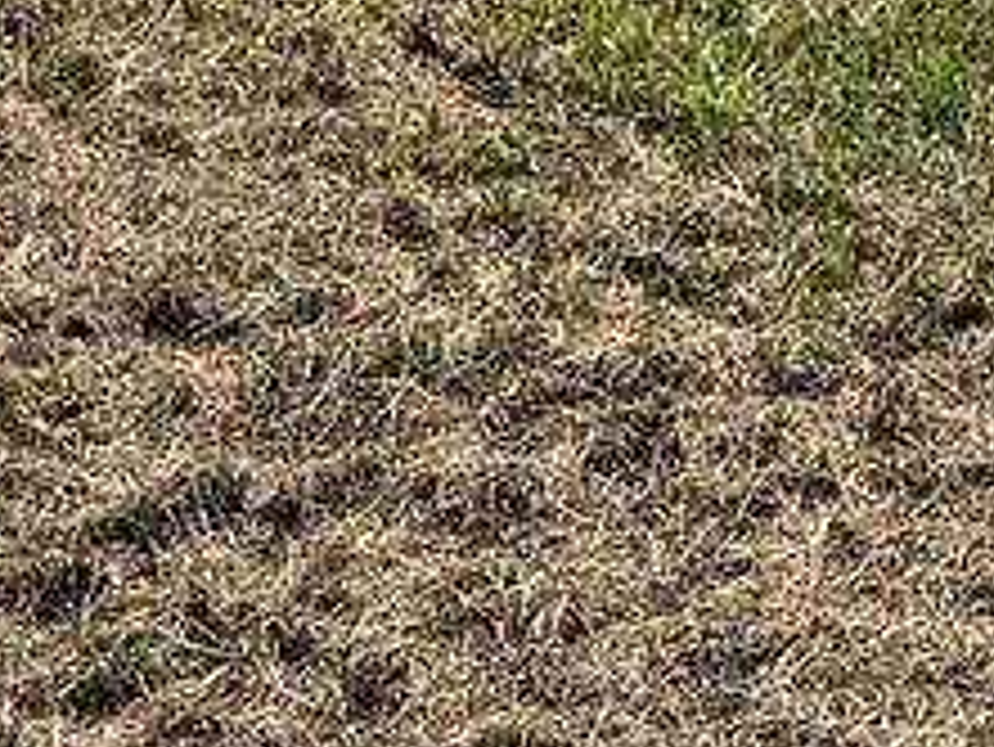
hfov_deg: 11.1
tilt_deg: +0.5
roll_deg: +3.1
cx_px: 1232
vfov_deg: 7.2
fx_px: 4999
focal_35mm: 174
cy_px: -1778
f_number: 1.78
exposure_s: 1/7937
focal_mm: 6.76
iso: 80
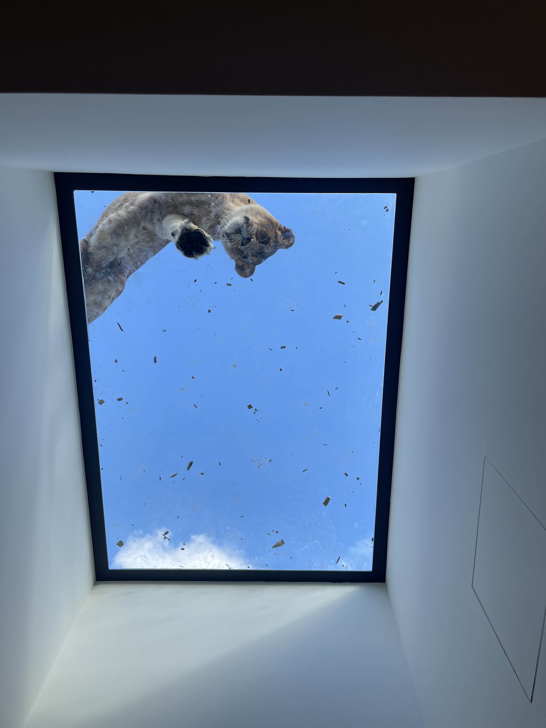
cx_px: 273
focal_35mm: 26
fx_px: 547
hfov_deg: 53.1
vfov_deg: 67.3
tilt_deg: +74.6
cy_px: 364
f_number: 1.6
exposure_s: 1/670
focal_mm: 4.2
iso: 32
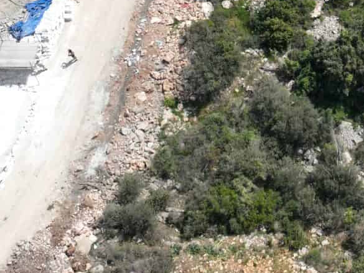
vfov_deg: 16.9
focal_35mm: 84
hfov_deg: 22.0
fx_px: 883
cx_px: 403
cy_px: -49
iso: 100
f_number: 2.8
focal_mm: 12.29
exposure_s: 1/2000
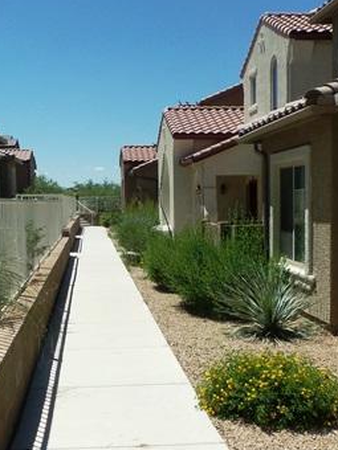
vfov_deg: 38.8
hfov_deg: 29.6
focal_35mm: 49
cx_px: 133
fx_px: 638
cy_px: 261
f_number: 7.52
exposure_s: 1/450
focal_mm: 4.7
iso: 100
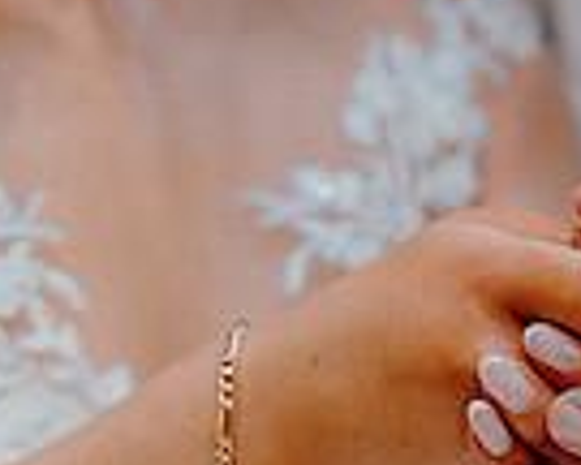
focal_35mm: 282
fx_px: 4849
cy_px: 626
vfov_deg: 5.5
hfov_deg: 6.8
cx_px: 740
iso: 2500
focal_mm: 70
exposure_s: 1/160
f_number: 3.5
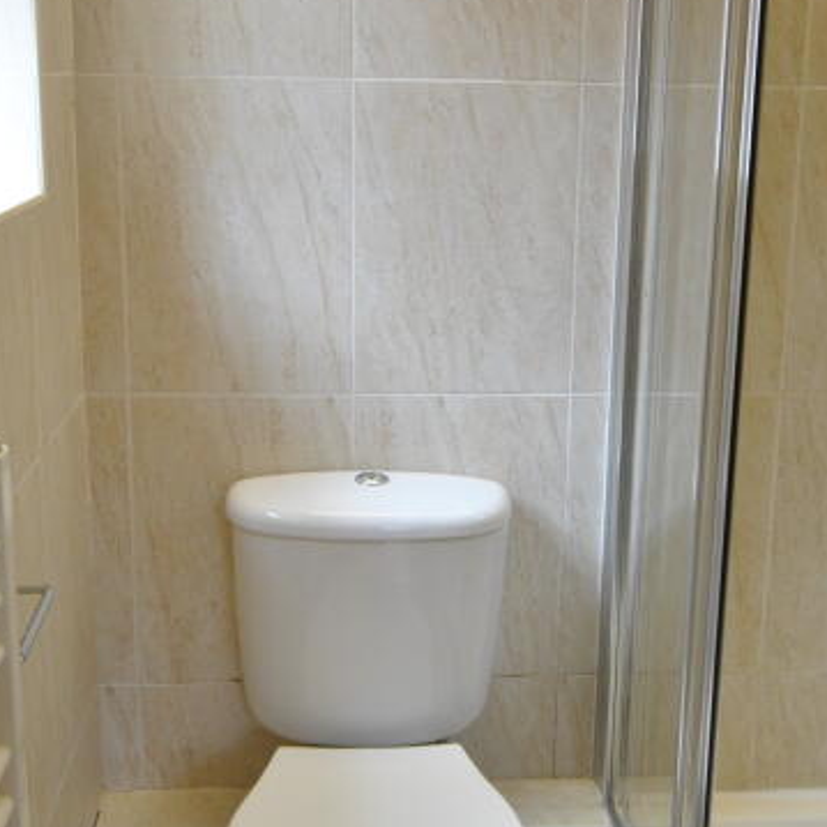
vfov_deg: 33.4
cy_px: 386
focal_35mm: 51
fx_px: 1378
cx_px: 428
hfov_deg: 33.4
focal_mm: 14
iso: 320
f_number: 4.8
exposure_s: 1/30
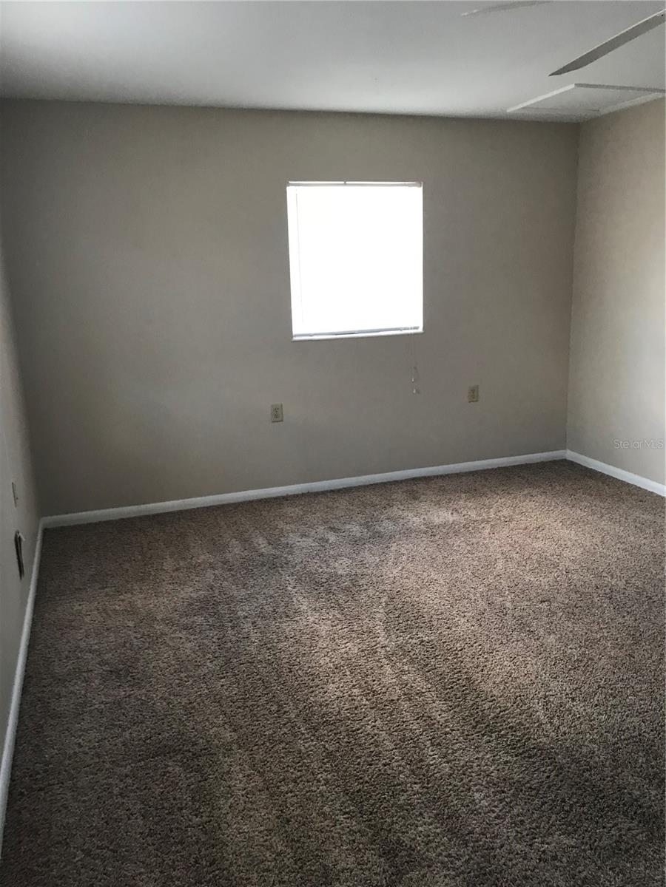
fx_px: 718
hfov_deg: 49.7
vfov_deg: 63.4
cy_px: 444
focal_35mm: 28
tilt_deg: -14.5
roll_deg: +1.6
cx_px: 333
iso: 40
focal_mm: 3.99
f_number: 1.8
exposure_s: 1/15
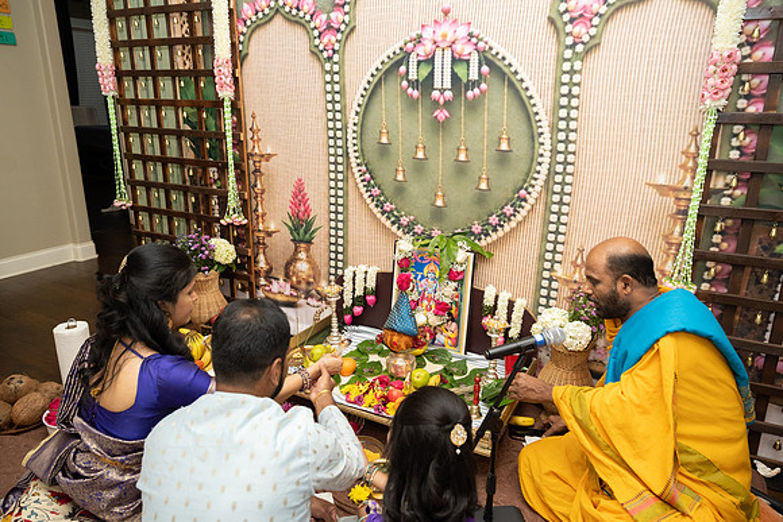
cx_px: 392
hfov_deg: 73.1
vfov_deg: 52.6
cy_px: 261
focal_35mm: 24
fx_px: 528
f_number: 3.5
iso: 1000
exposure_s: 1/160
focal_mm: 24
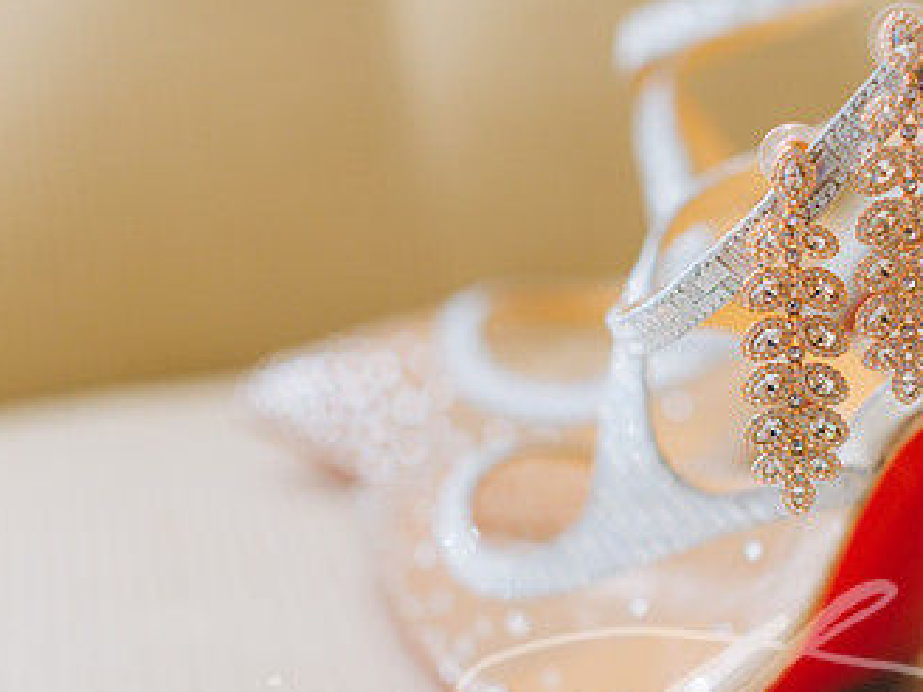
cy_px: 422
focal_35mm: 85
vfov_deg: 17.3
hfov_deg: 22.7
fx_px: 2266
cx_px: 734
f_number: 3.5
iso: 320
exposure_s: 1/500
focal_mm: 50
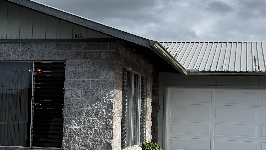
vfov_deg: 15.9
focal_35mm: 76
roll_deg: -1.4
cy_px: 78
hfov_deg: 27.5
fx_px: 536
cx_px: 72
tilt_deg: +3.4
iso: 80
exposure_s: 1/5714
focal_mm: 6.76
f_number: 1.78
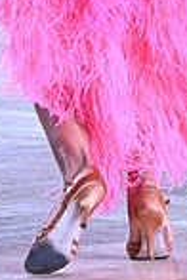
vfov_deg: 3.2
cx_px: 157
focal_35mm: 632
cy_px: -221
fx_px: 4924
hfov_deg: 2.2
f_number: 8
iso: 4000
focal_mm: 160
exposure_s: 1/400
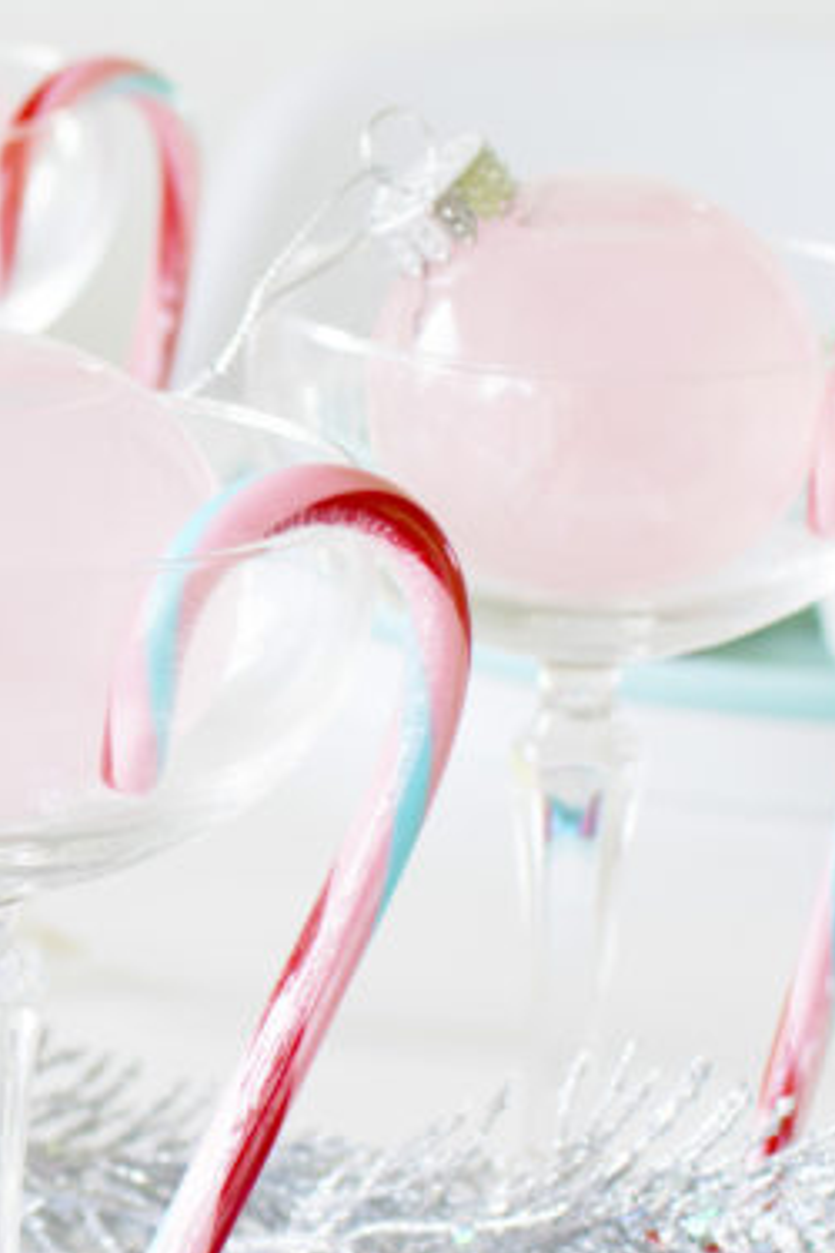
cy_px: 628
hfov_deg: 9.5
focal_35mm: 143
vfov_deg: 14.3
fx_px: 4988
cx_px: -145
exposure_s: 1/40
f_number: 4
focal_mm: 35
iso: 200
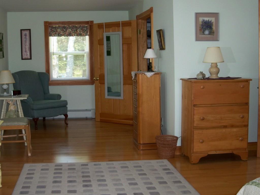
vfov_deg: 40.7
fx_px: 263
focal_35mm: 35
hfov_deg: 52.6
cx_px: 130
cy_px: 98
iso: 100
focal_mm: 6.2
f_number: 3.5
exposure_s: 1/30
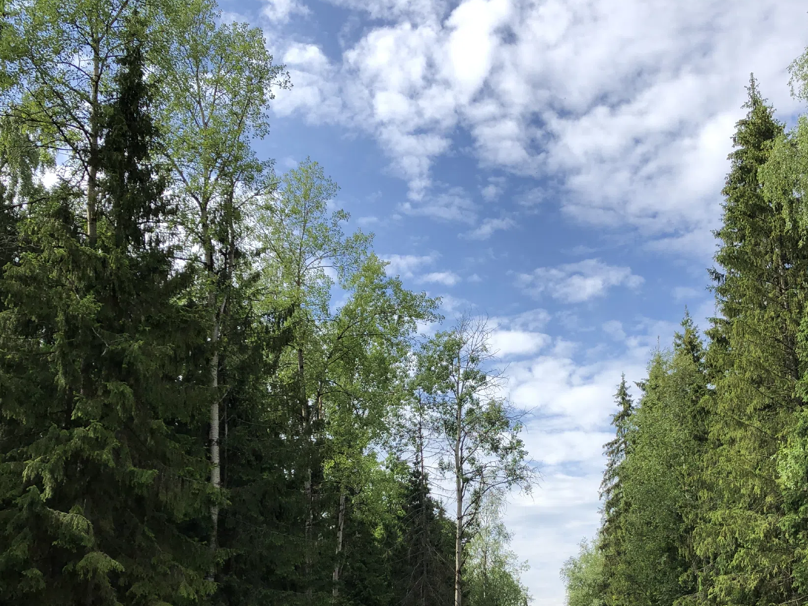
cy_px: 438
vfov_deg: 34.5
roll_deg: +0.9
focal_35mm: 41
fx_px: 957
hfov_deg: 45.6
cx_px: 473
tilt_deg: +17.2
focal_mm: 4
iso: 20
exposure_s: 1/1656
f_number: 1.8
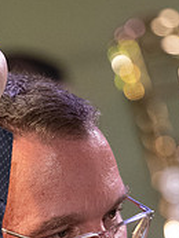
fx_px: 3608
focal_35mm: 524
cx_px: 54
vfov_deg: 3.8
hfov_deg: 2.8
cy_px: 304
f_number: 2.8
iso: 5000
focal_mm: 140
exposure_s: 1/200
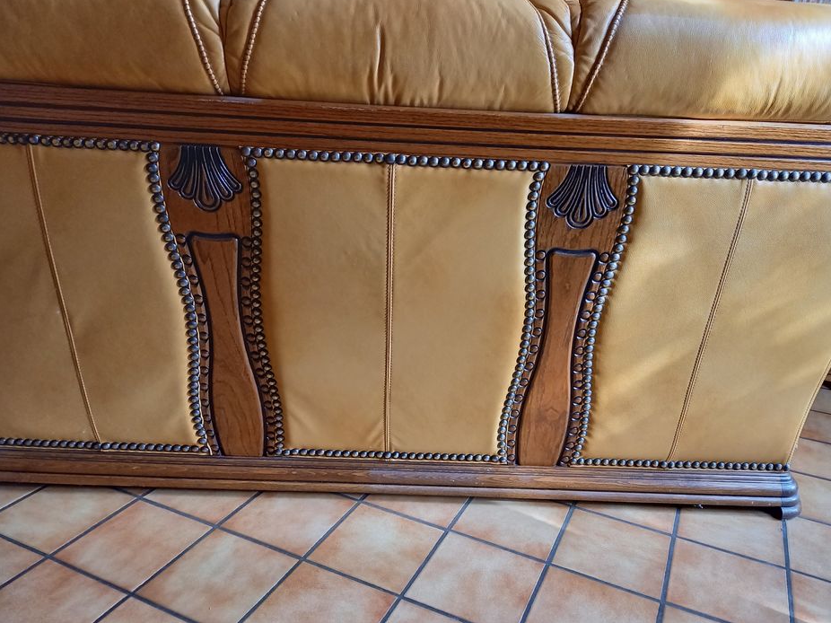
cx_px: 433
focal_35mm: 27
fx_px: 648
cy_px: 300
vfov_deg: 51.3
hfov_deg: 65.3
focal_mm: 4.65
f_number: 1.8
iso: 320
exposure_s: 1/50
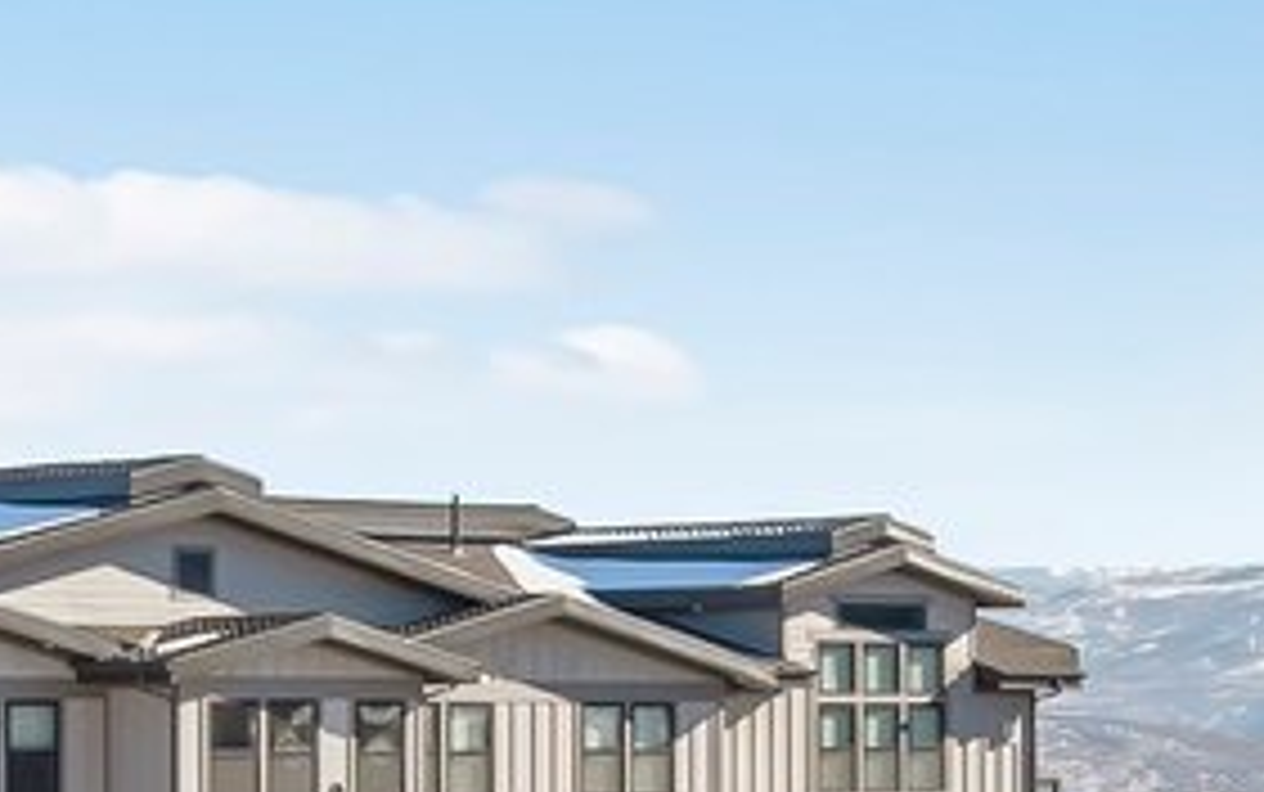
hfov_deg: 14.6
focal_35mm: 141
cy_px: 749
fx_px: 4860
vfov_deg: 9.3
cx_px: 1210
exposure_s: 1/60
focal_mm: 19
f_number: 8
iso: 320
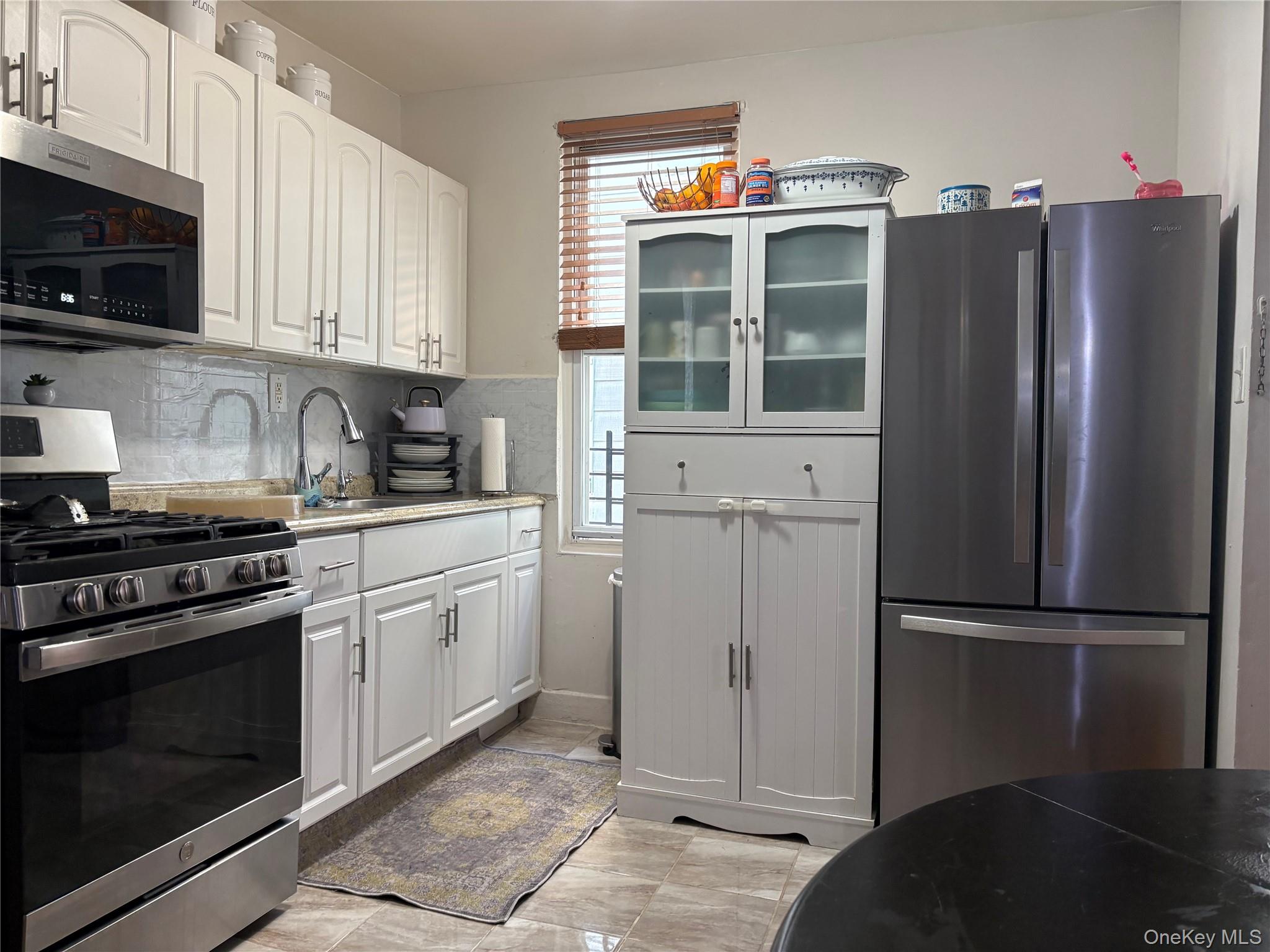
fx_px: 954
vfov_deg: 53.1
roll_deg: -0.5
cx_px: 635
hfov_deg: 67.3
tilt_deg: -1.9
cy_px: 476
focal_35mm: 26
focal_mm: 5.96
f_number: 1.6
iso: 160
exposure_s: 1/60
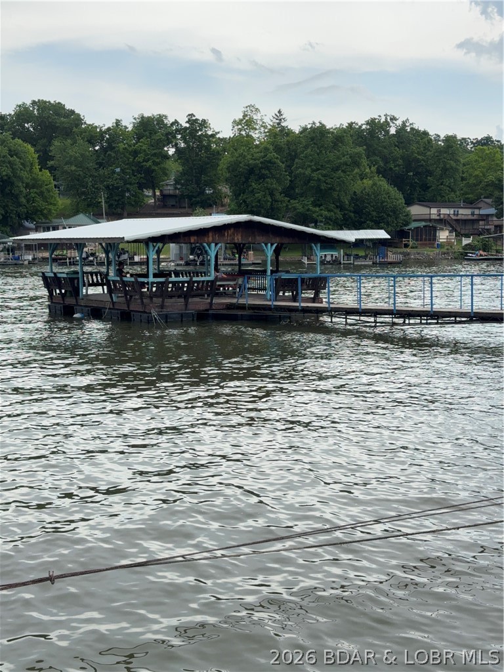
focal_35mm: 48
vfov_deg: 39.7
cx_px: 252
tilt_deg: -6.2
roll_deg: +0.2
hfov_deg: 30.3
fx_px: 932
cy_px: 336
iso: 64
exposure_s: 1/1681
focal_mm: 6.76
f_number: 1.78
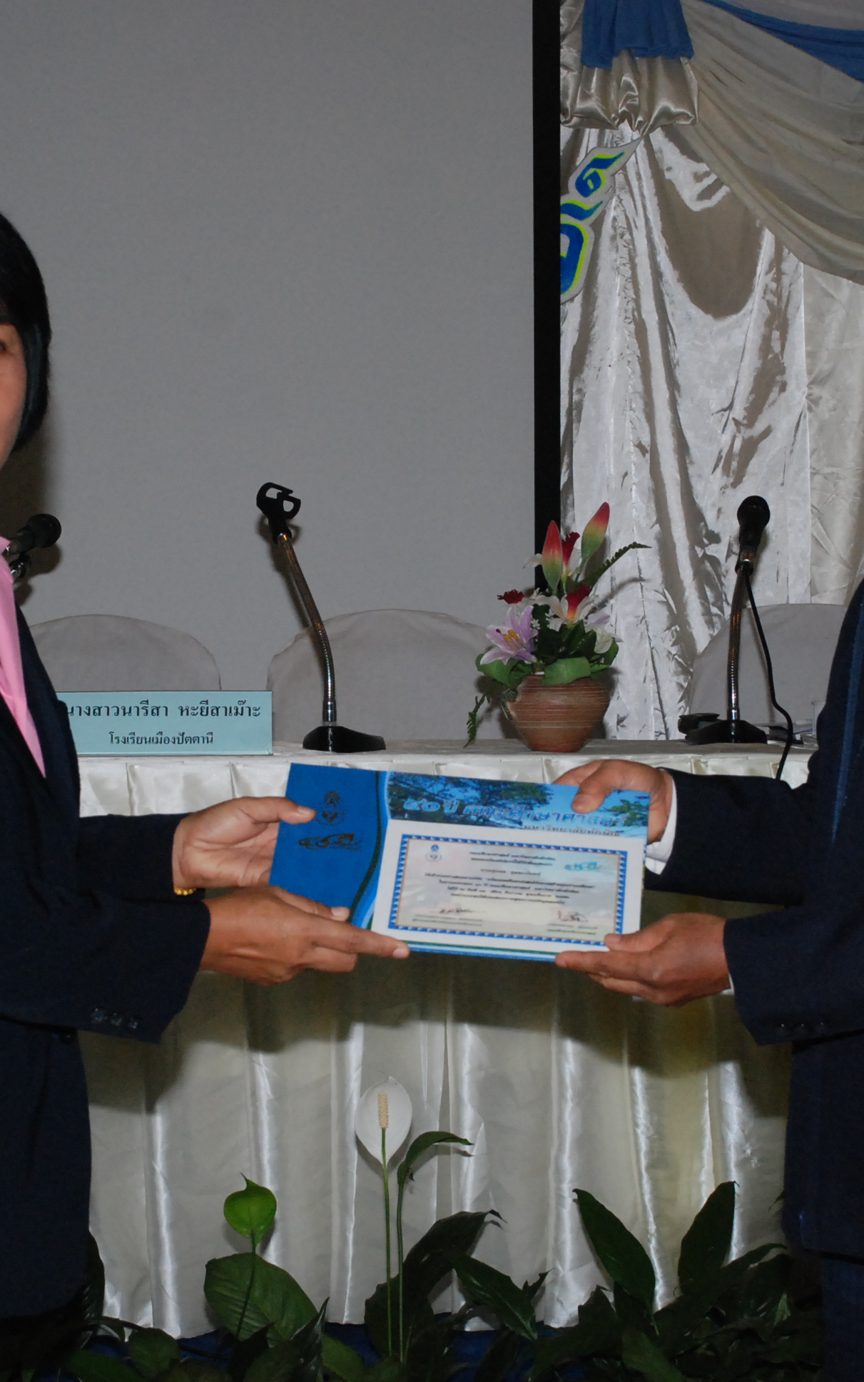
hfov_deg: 15.0
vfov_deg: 23.8
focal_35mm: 87
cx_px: 425
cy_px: 691
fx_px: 3278
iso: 1000
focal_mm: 38
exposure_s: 1/200
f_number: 8
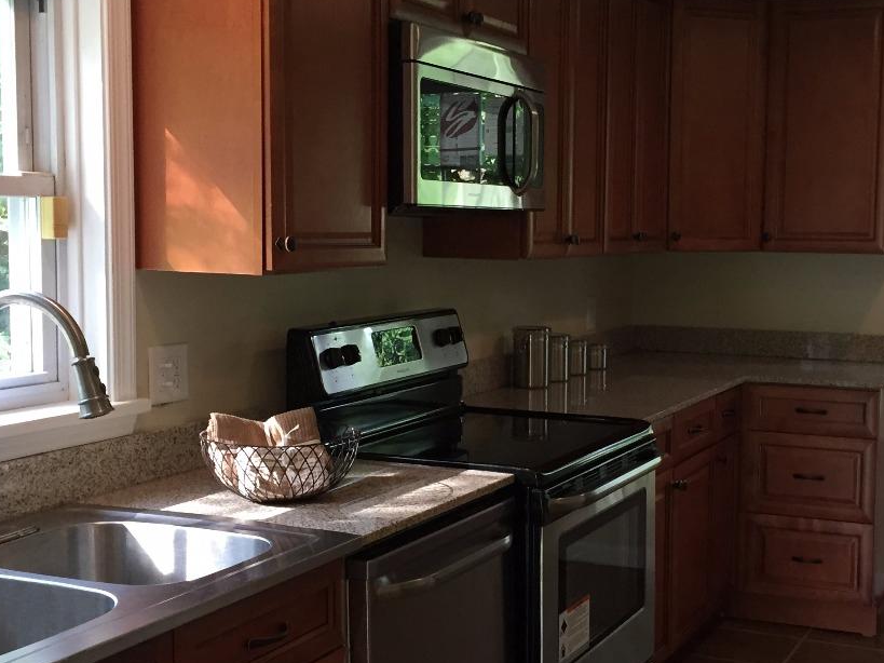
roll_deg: -1.9
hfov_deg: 37.3
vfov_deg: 28.5
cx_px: 544
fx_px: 1302
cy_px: 362
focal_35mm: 51
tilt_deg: -6.8
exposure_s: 1/30
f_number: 2.2
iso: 50
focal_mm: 4.15
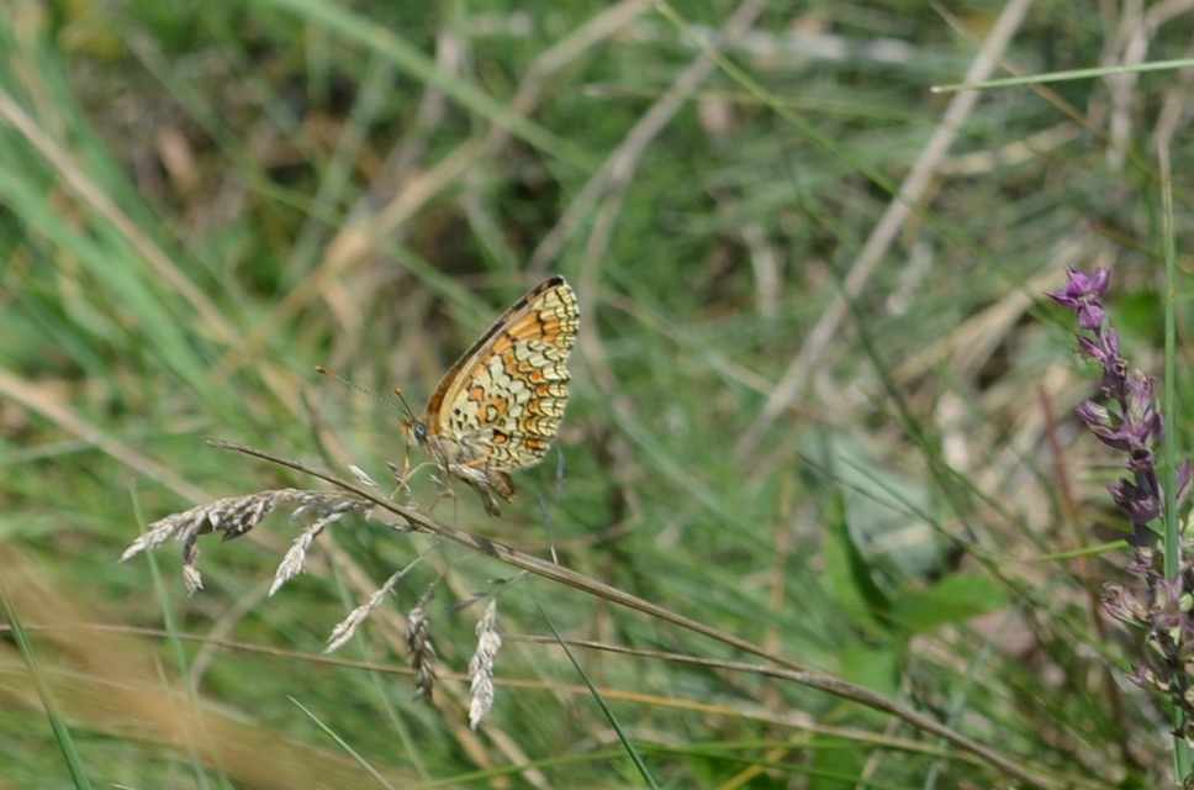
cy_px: 395
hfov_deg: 24.7
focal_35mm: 82
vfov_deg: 16.5
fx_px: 2729
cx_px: 597
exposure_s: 1/250
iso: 100
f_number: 8
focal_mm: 55
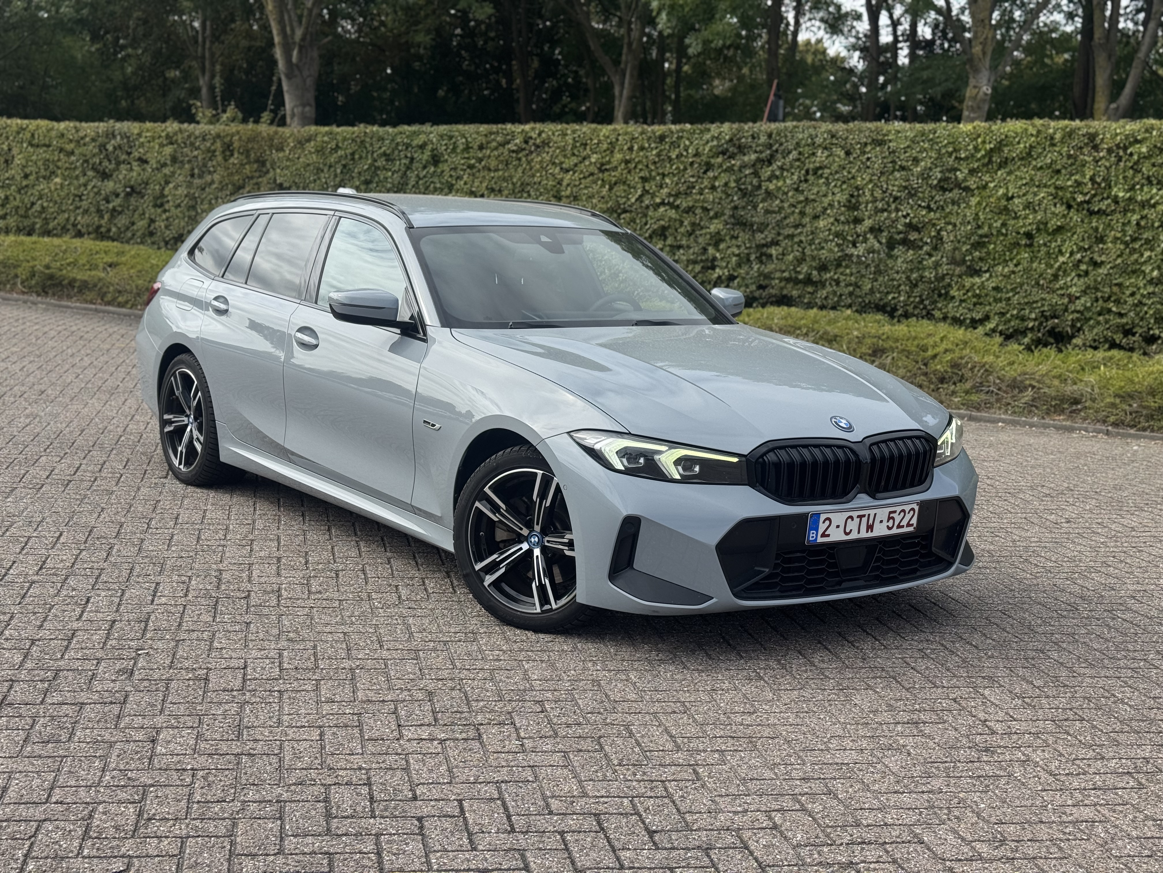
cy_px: 436
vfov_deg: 30.3
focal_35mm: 48
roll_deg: -2.3
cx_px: 582
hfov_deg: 39.7
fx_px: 1613
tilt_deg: -7.8
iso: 64
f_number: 1.78
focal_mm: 6.76
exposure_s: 1/3096
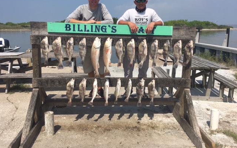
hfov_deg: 61.2
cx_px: 118
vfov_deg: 40.5
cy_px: 61
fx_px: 200
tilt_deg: -8.4
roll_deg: +0.7
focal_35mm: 31
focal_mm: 4.15
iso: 25
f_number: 2.2
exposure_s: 1/2404
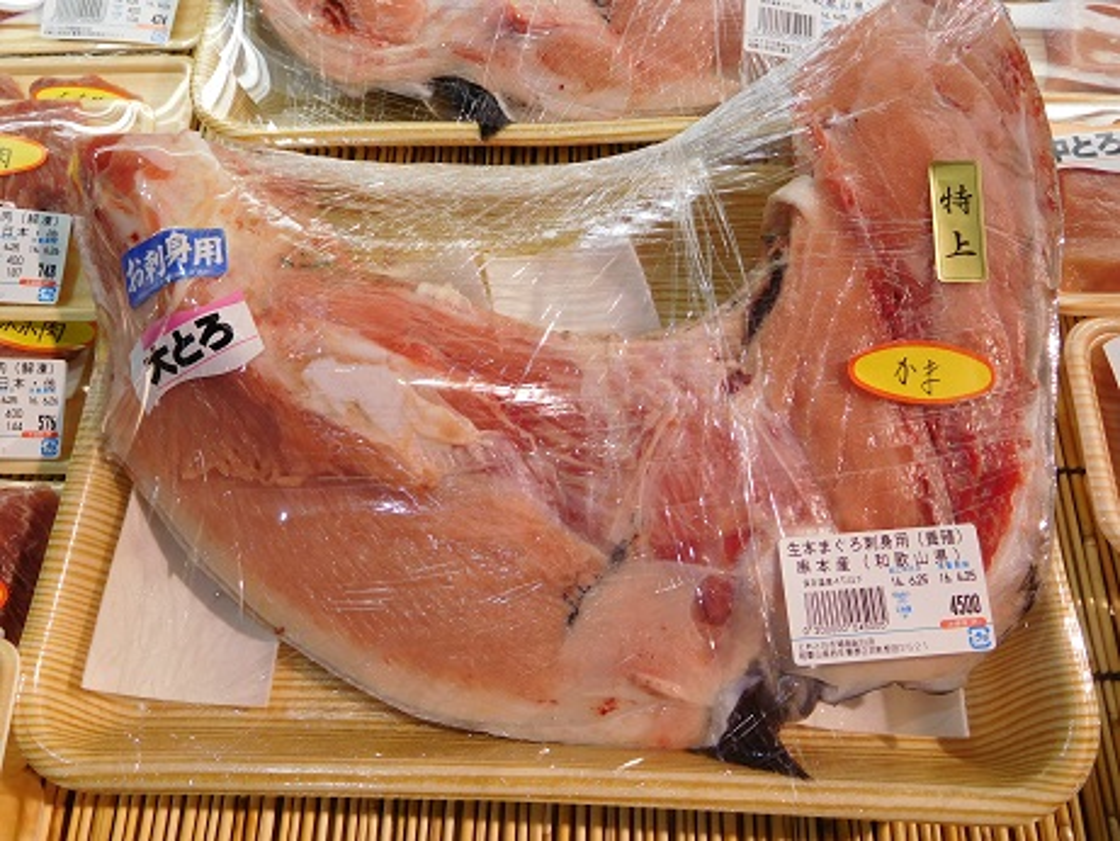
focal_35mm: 25
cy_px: 420
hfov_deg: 69.4
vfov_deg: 54.9
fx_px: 809
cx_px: 560
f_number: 3.4
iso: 125
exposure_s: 1/80
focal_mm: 4.5
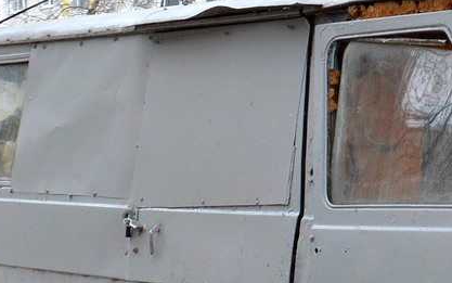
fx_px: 1491
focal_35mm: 121
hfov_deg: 16.5
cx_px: 539
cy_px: 236
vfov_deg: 10.8
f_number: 6.3
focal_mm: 22
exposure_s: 1/160
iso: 200
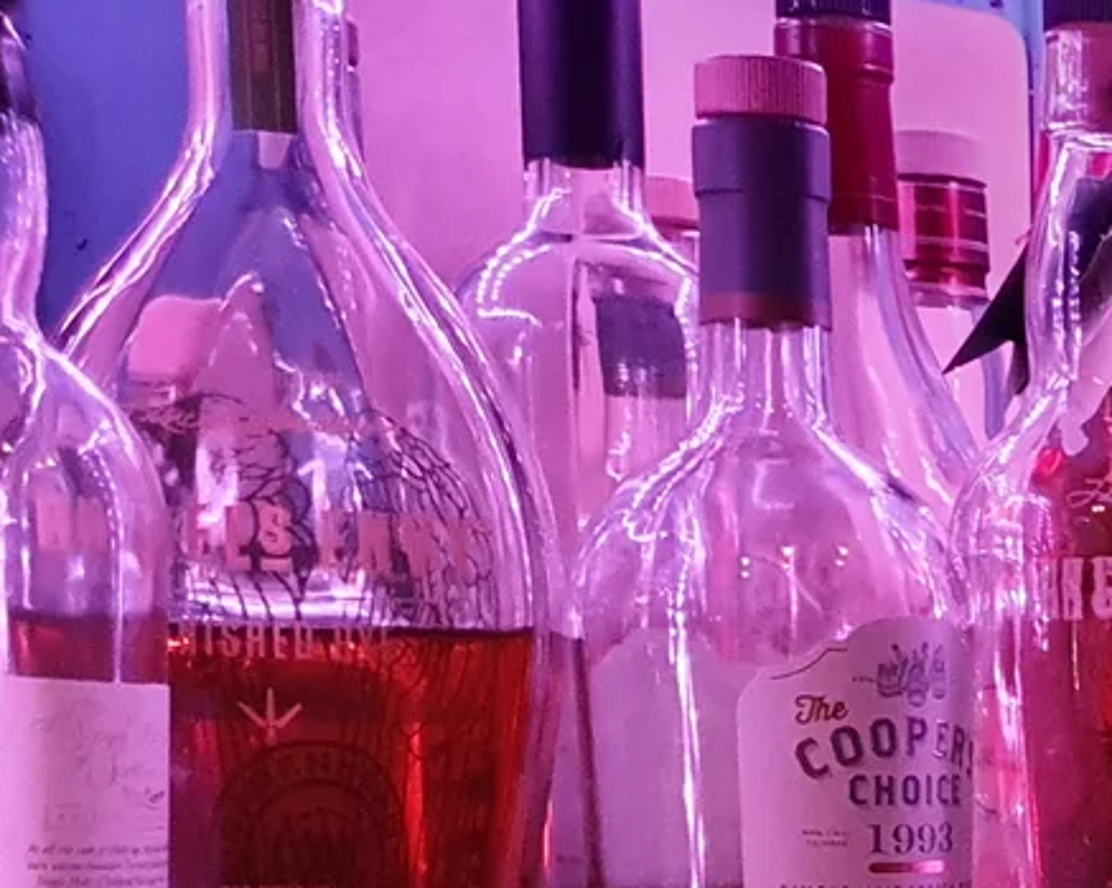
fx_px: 3289
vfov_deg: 14.5
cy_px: 1275
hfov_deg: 17.6
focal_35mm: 100
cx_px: 1560
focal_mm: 4.32
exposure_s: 1/50
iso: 640
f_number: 1.5
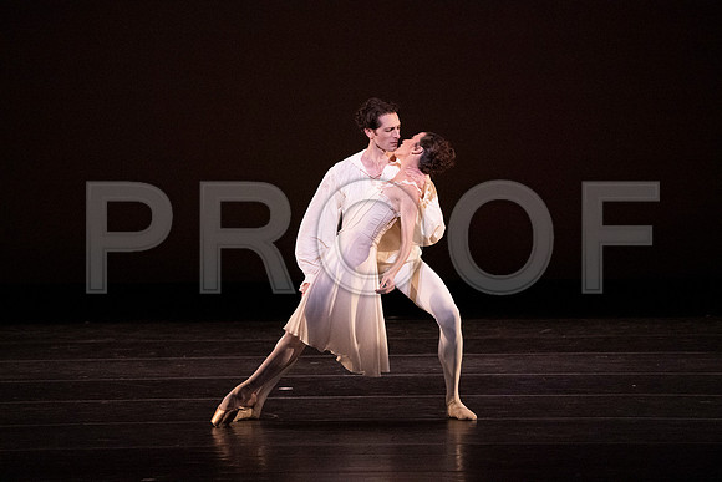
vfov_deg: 3.6
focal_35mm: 382
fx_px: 7663
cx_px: 361
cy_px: 241
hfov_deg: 5.4
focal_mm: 382
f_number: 5.6
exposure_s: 1/400
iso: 20000
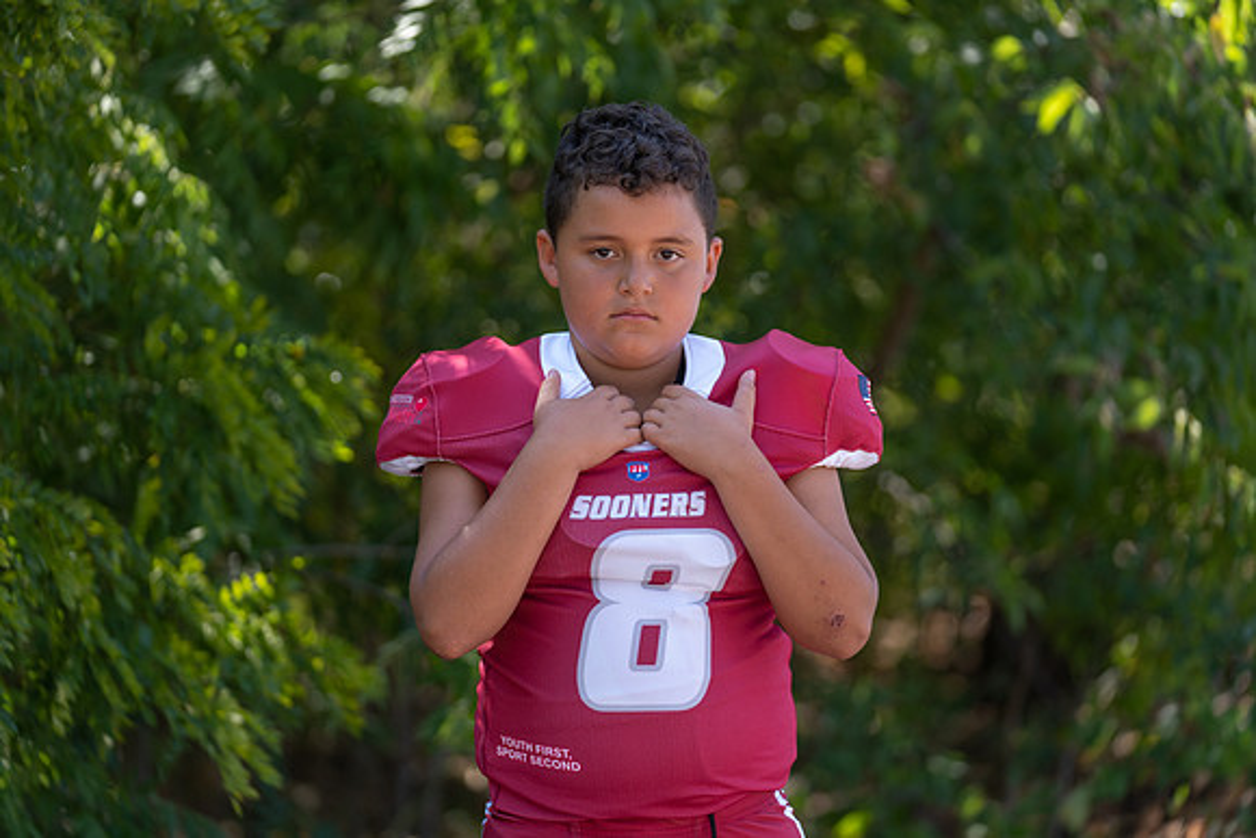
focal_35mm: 121
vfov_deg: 11.3
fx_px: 4222
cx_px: 628
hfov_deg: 16.9
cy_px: 419
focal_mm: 121
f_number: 2.8
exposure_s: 1/320
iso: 80
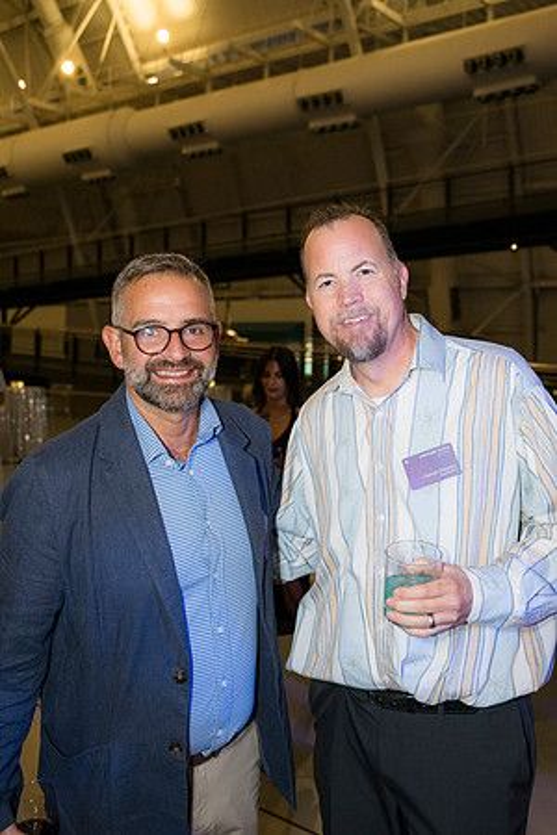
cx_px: 278
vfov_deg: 55.1
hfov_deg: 38.4
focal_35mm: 34
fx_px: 801
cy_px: 418
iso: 3200
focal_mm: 34.5
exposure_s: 1/125
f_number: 4
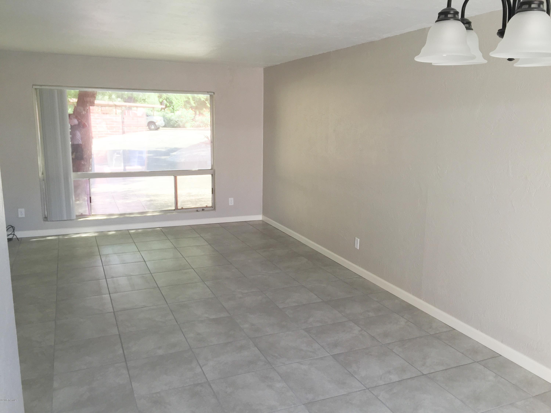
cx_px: 276
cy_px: 206
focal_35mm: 29
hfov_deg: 61.7
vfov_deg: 48.2
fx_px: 462
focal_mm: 4.15
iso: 40
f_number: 2.2
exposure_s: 1/30
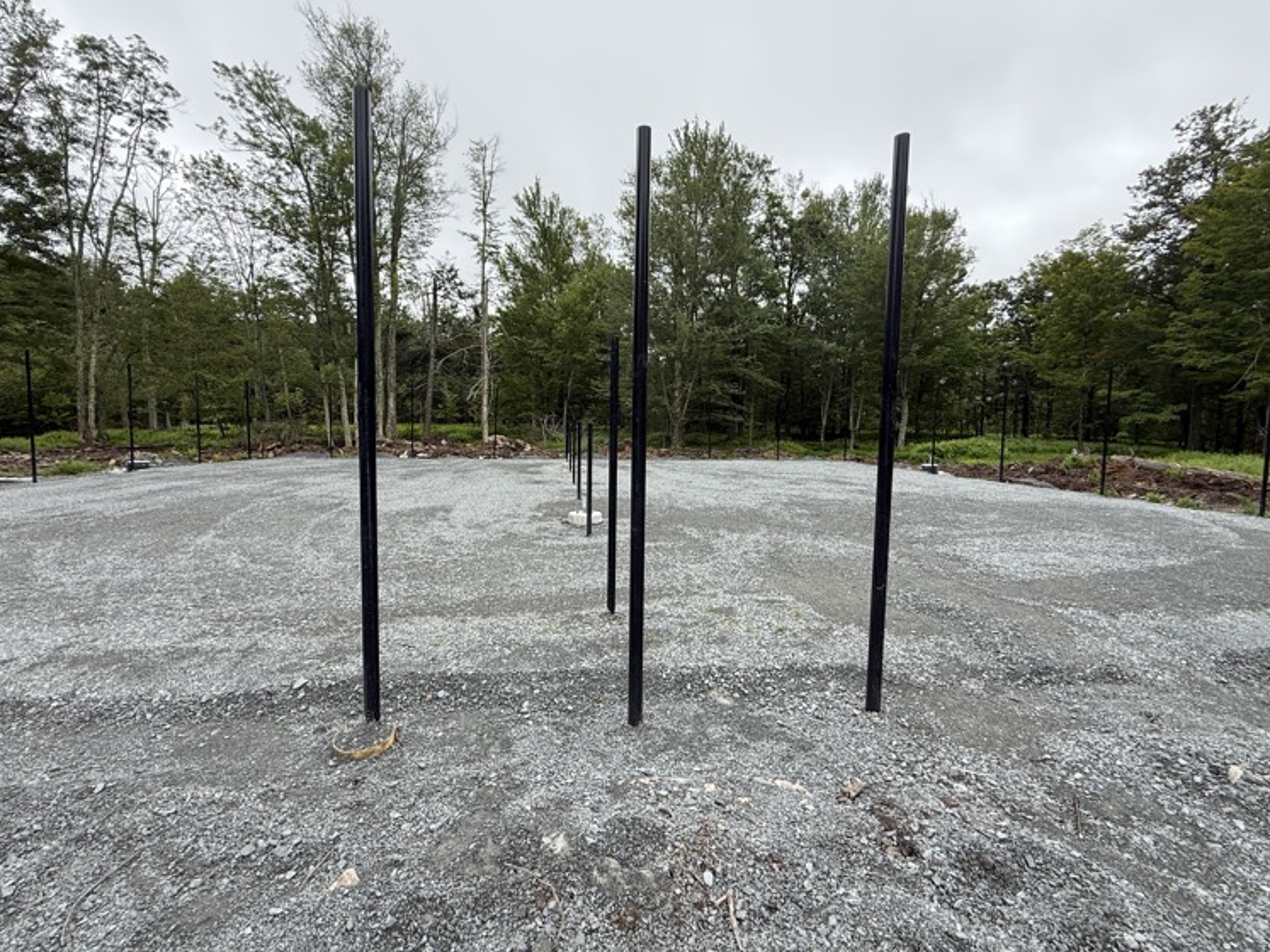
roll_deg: +0.2
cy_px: 457
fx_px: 550
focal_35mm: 15
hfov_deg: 98.2
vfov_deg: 81.7
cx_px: 622
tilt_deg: -3.8
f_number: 2.2
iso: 64
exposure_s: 1/502
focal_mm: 2.22
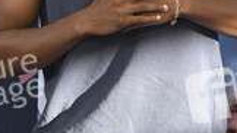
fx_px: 1231
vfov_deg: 6.2
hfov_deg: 11.0
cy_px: 16
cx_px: 127
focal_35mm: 196
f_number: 6.3
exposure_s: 1/250
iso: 800
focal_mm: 76
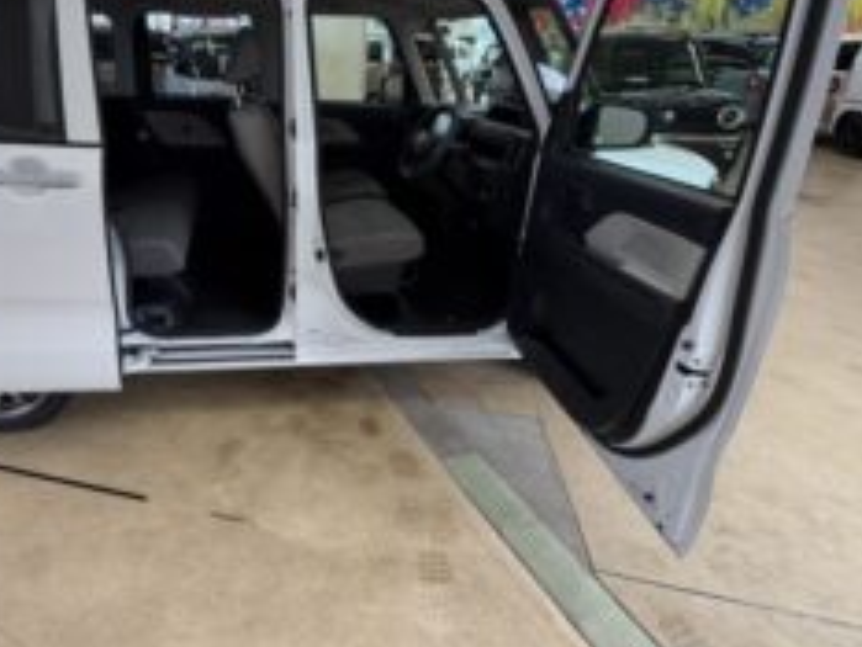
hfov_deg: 76.7
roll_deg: +0.2
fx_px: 523
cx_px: 296
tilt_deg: -14.6
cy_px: 190
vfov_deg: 61.1
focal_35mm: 21
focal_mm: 2.22
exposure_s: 1/100
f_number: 2.2
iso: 80
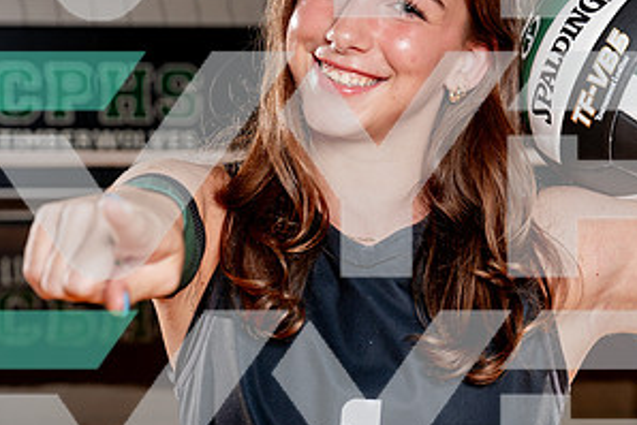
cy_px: 156
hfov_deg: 16.7
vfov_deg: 11.2
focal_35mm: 122
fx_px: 2160
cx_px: 464
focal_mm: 59
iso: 100
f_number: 5.6
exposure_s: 1/250
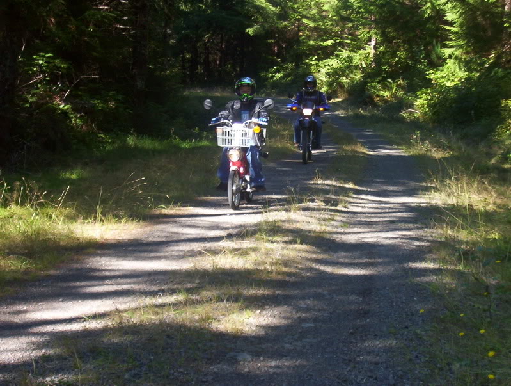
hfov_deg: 25.0
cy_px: 193
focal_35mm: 78
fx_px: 1154
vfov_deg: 19.0
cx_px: 256
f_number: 3.94
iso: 100
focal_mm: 12.09
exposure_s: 1/128
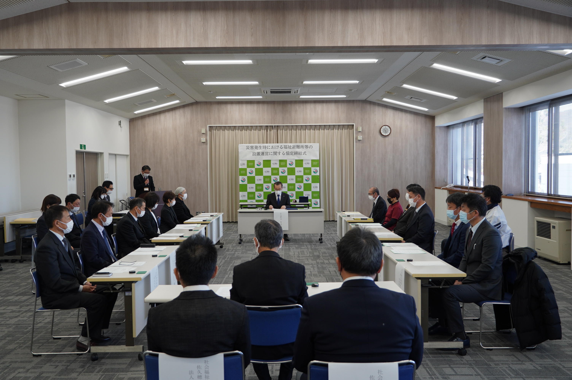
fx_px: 548
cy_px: 190
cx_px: 286
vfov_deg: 38.3
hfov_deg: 55.1
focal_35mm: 34
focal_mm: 23
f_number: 4
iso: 200
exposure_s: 1/60
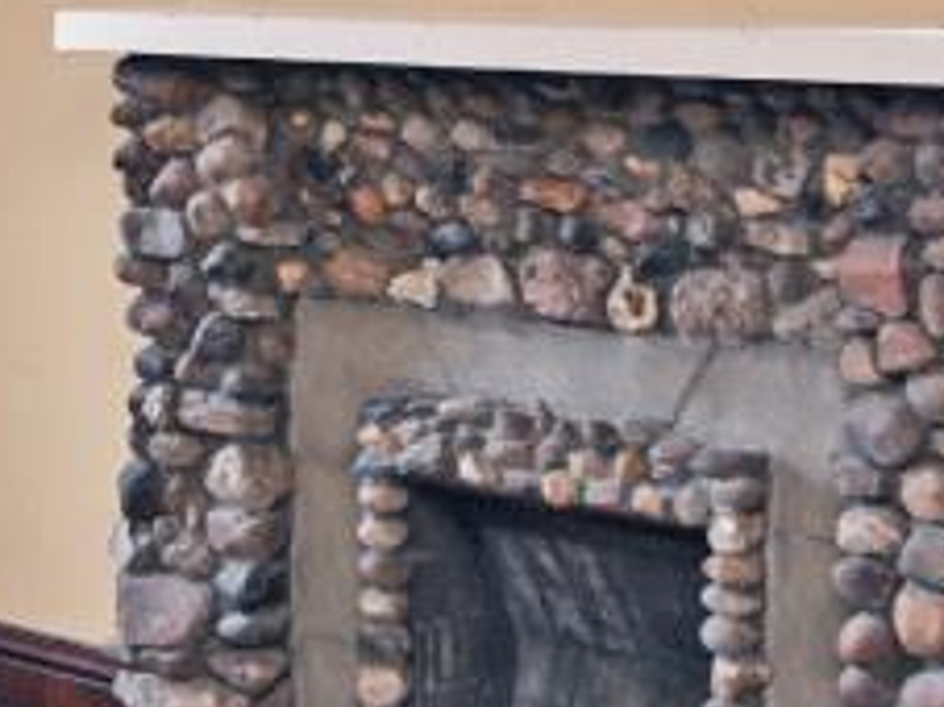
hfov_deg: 20.8
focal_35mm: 89
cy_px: -4
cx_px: -133
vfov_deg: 16.2
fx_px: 2426
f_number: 4
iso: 250
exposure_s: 1/60
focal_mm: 14
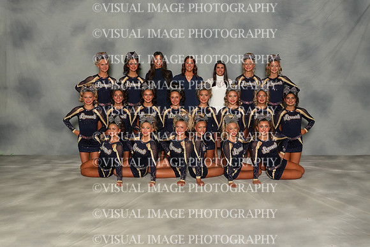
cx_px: 185
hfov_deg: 53.1
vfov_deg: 36.9
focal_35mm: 36
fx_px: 370
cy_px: 124
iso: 800
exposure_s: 1/80
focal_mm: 24
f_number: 8
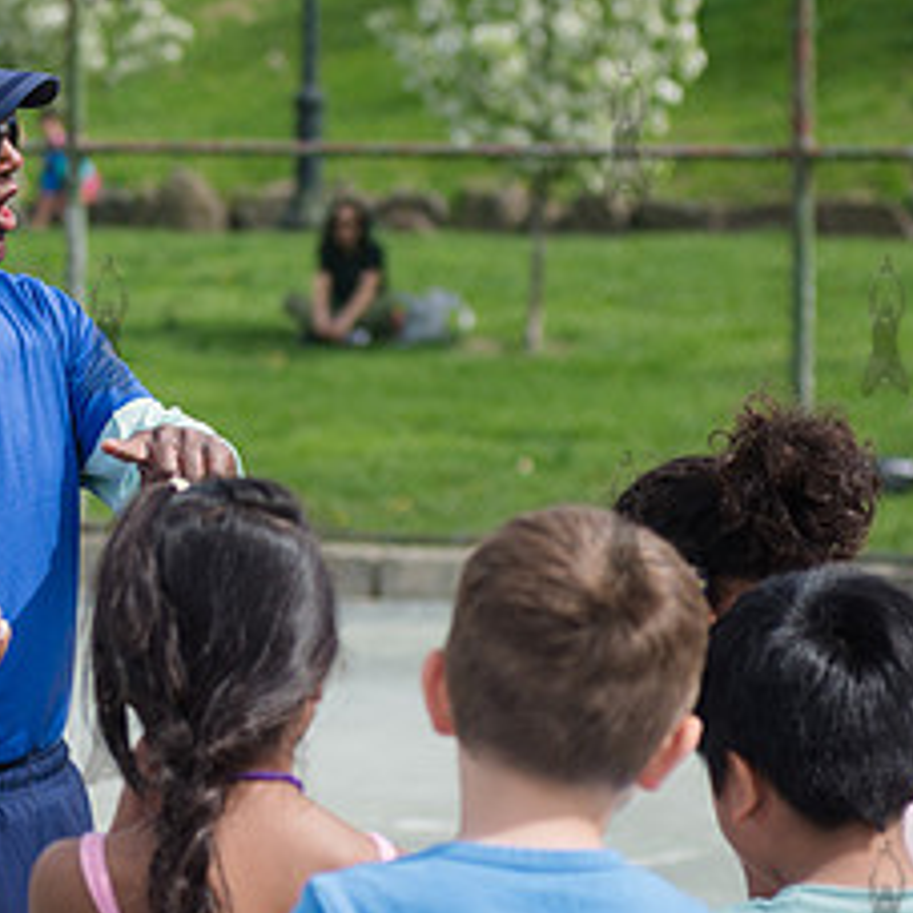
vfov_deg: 9.9
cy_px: 324
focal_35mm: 177
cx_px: 105
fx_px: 5282
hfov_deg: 9.8
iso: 100
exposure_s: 1/800
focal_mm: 80
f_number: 4
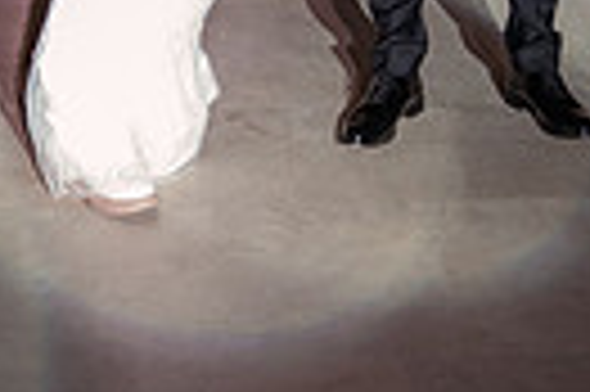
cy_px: -374
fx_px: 2046
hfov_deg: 16.4
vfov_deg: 10.2
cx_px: 419
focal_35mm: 125
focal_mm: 28
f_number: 2.8
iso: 1600
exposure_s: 1/320
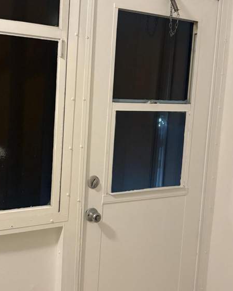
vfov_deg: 38.8
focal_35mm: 48
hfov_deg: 31.3
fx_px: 414
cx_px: 91
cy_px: 141
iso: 400
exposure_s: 1/40
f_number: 1.6
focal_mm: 5.96
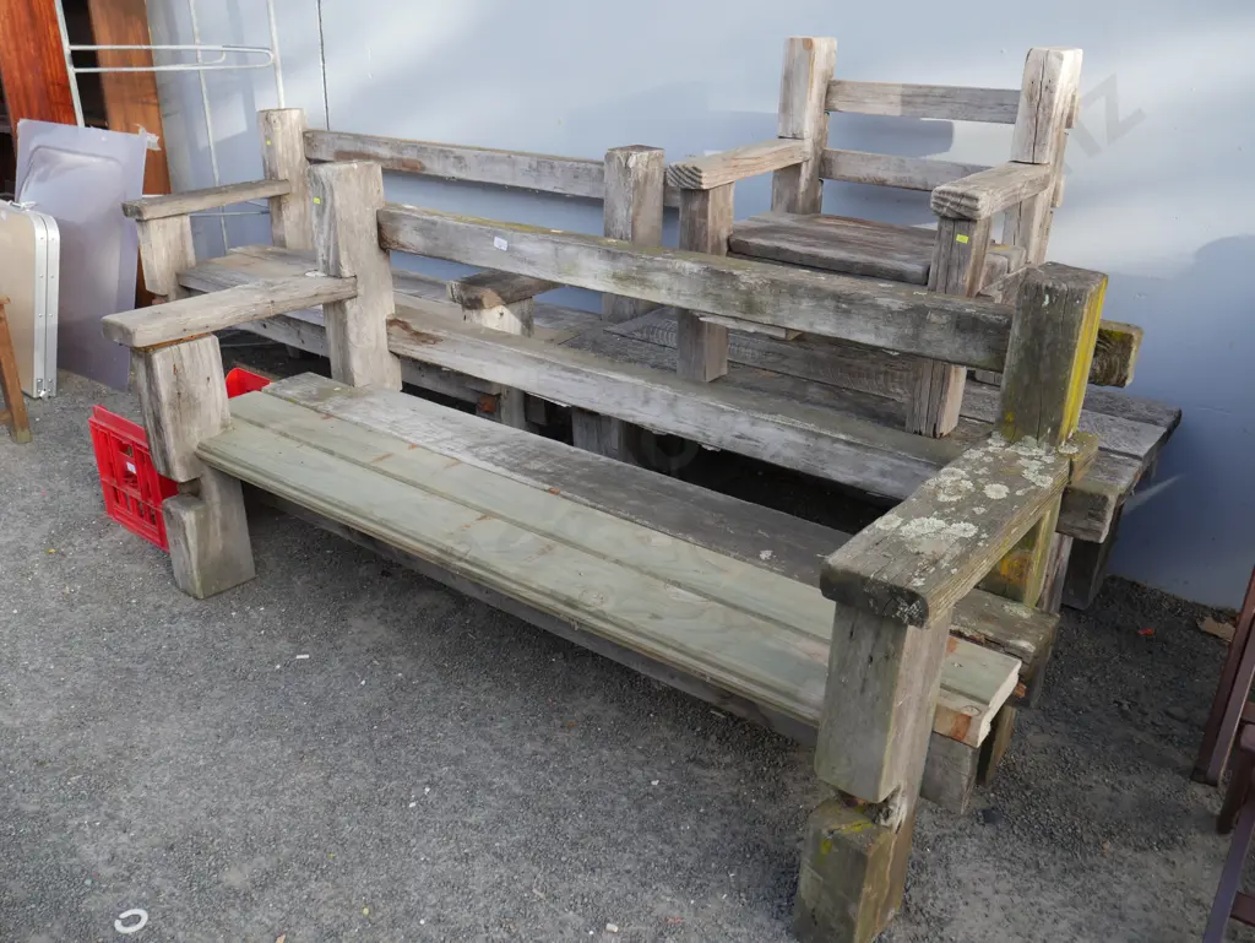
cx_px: 628
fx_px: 1016
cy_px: 472
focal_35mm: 28
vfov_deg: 49.8
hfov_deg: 63.4
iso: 200
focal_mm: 14
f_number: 5
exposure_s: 1/200
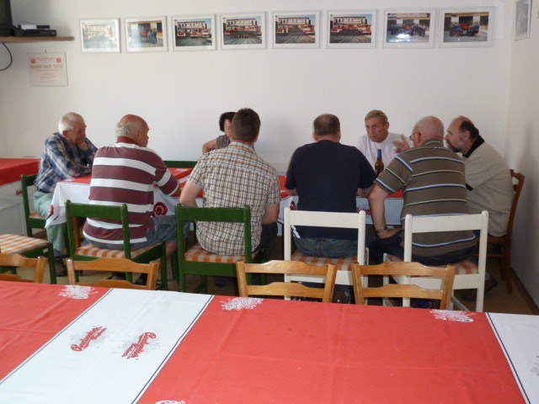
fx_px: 545
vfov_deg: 40.7
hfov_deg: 52.6
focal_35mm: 35
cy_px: 202
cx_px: 270
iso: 200
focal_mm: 5.7
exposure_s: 1/30
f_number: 3.5
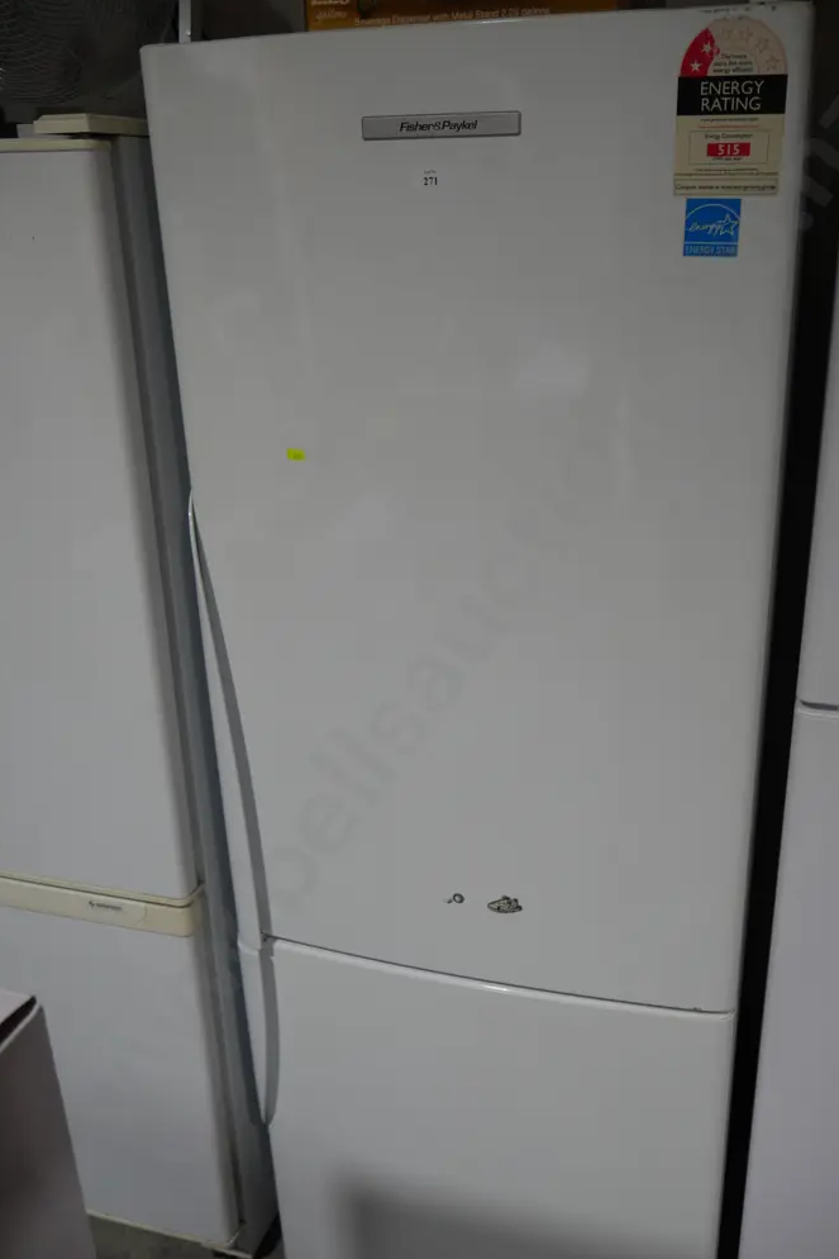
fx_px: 1048
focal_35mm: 30
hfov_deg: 43.5
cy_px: 621
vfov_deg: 61.9
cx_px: 478
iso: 200
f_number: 3.5
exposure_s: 1/125
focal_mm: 14
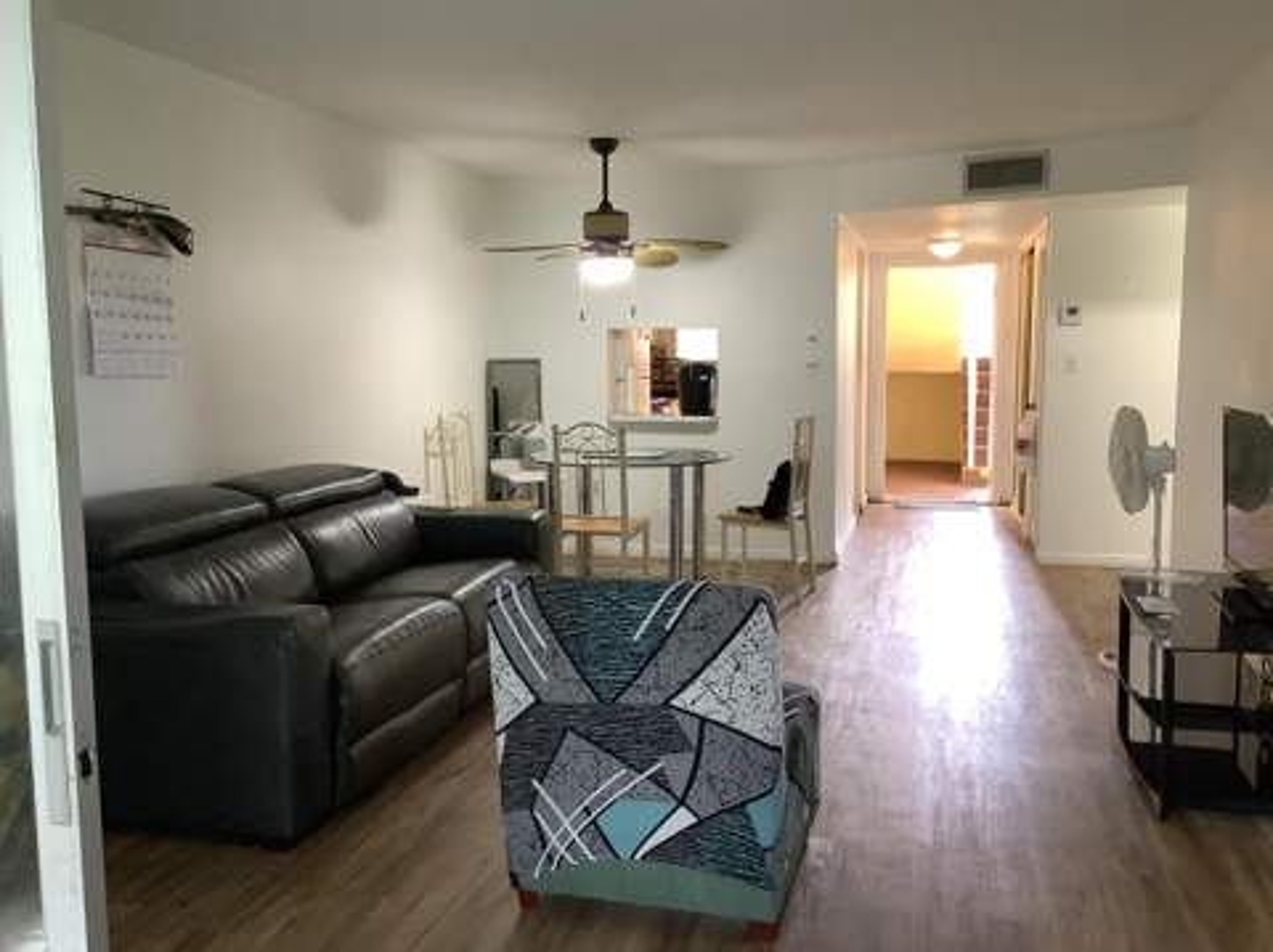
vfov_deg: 45.4
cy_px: 476
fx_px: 1139
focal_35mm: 31
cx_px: 636
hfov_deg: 58.4
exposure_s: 1/60
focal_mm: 3.3
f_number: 2.4
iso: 200
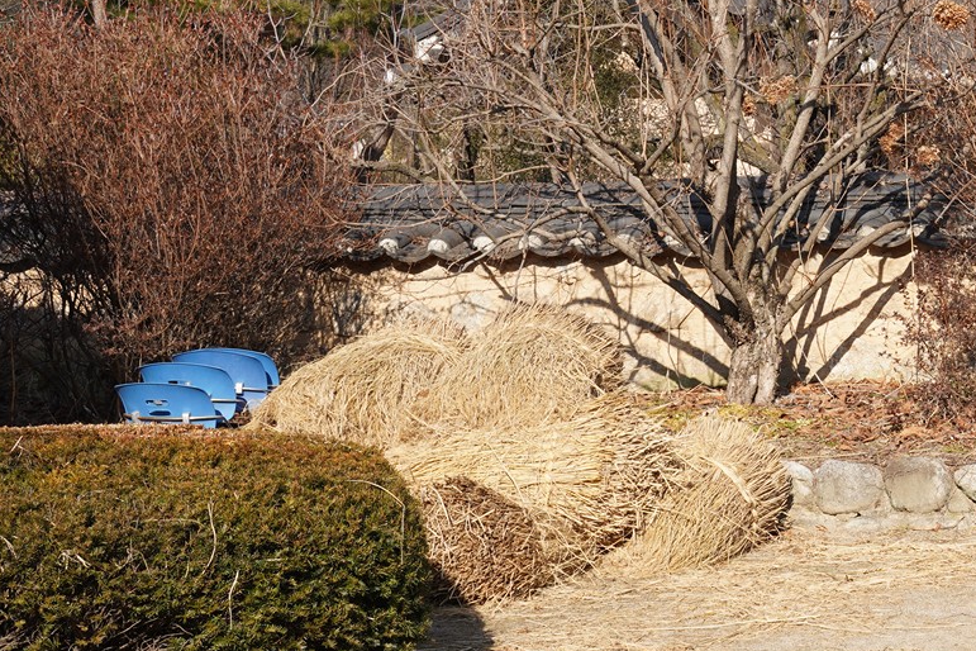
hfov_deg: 19.7
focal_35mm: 96
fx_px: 2602
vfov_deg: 14.2
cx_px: 1244
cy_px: 274
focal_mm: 37
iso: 100
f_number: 11
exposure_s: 1/100
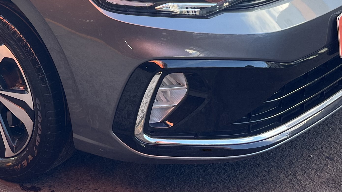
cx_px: 0
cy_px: -57
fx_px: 743
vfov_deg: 14.2
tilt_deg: -12.2
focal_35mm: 82
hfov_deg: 24.7
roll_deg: +0.5
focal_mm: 5.1
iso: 50
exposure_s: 1/164
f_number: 1.6
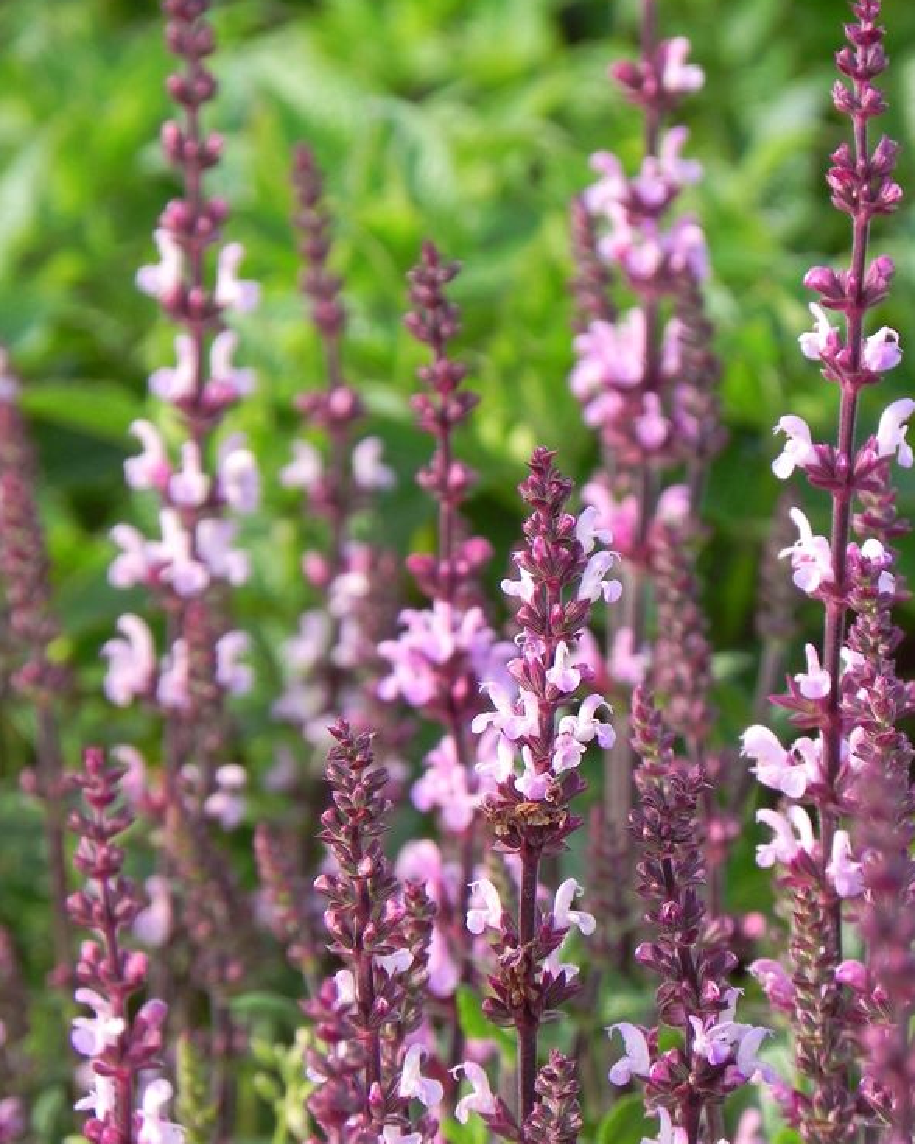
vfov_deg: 5.4
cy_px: 526
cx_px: 465
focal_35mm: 358
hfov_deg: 4.3
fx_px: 12119
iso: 160
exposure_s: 1/200
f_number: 5
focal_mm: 59.9
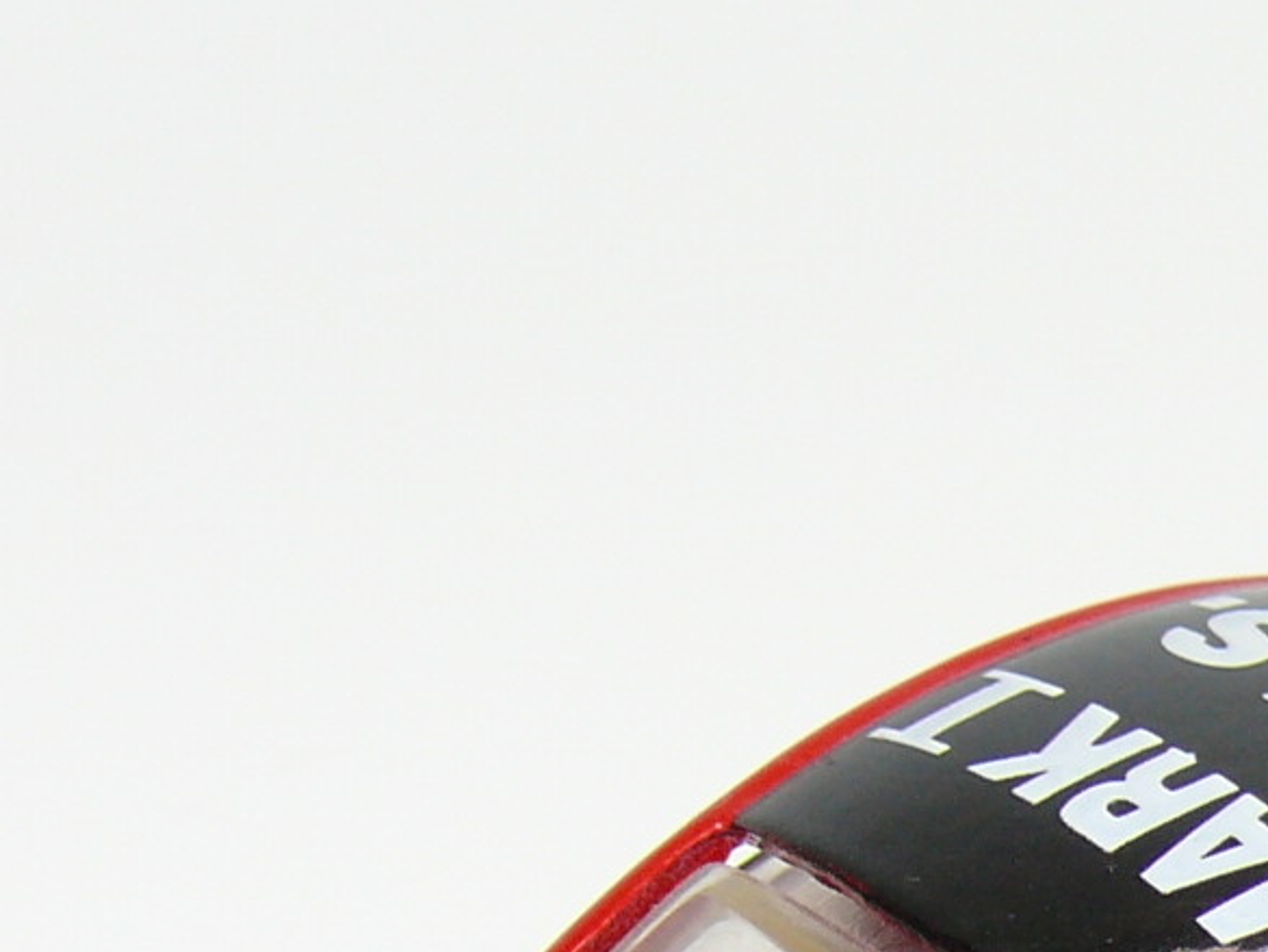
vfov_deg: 5.2
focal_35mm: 287
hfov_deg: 6.9
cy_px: 1160
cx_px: 1283
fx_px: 10515
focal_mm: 13.7
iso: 100
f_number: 4
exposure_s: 1/30
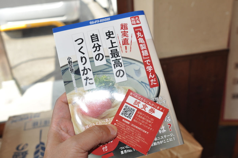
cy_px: 79
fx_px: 238
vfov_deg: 36.8
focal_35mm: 36
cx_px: 119
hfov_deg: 53.2
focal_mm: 24
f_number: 7.1
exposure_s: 1/200
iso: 200
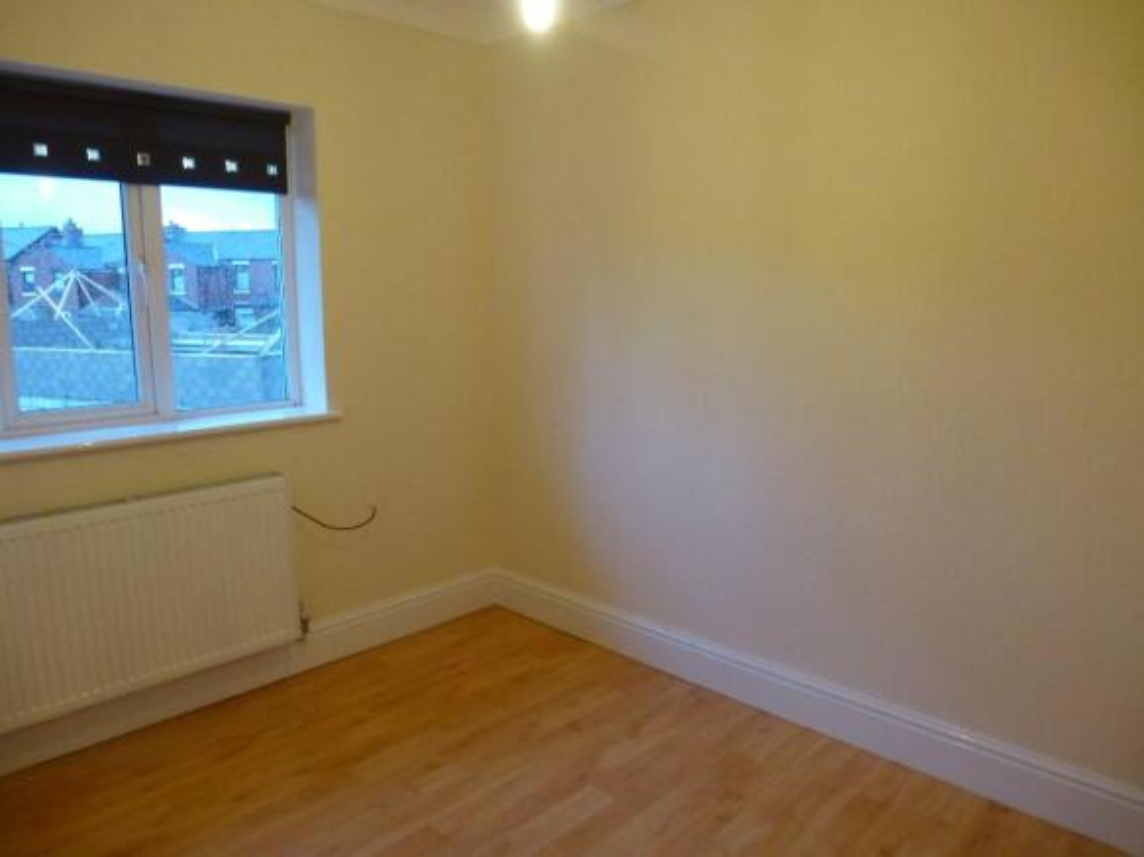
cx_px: 572
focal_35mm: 24
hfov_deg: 71.6
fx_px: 793
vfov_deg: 56.8
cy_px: 428
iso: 400
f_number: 3.3
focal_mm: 4.3
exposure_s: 1/20
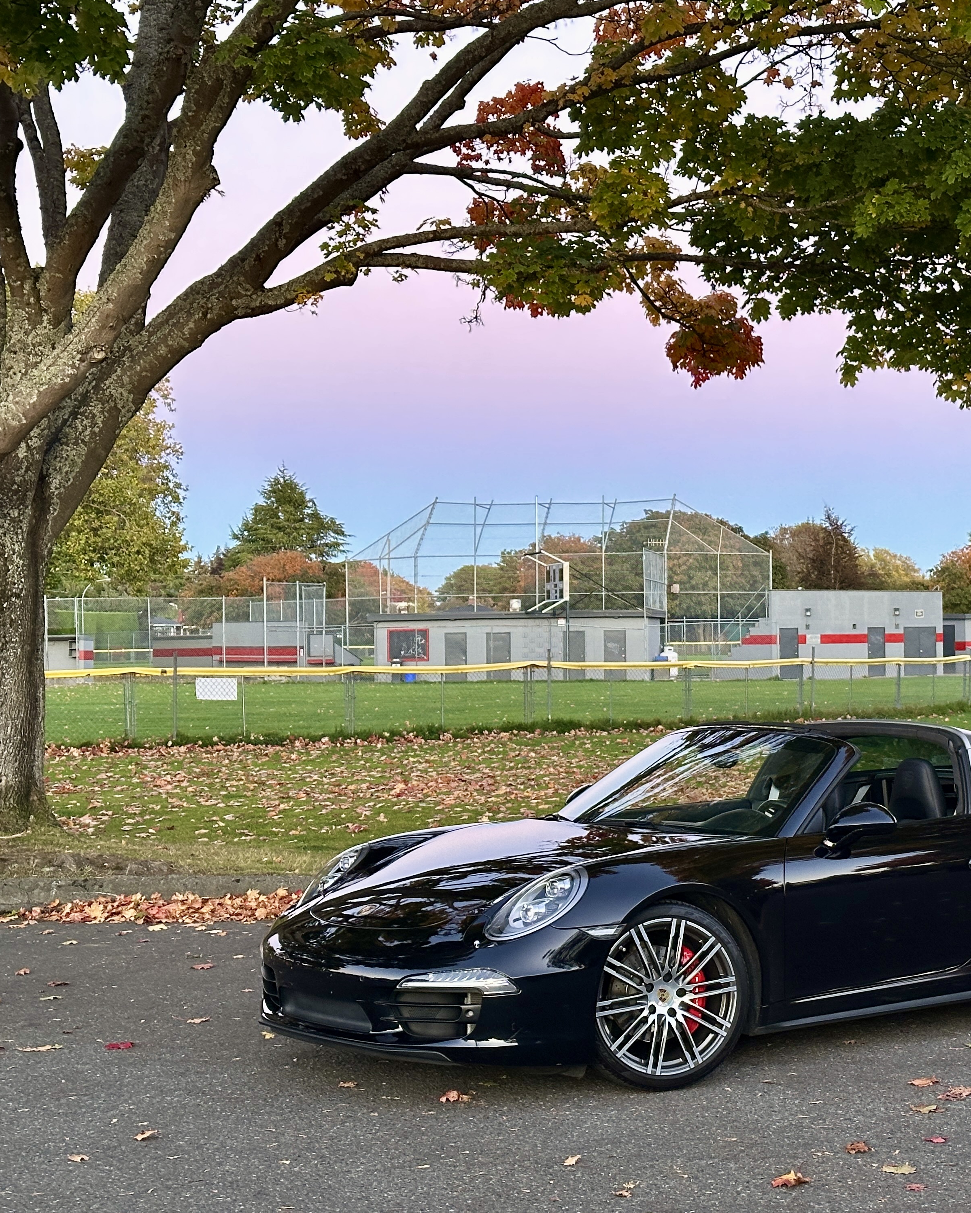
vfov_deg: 30.0
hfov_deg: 24.0
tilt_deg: +1.2
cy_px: 603
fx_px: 2263
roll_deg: +0.8
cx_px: 718
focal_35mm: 63
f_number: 1.78
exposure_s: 1/40
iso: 400
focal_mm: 6.86
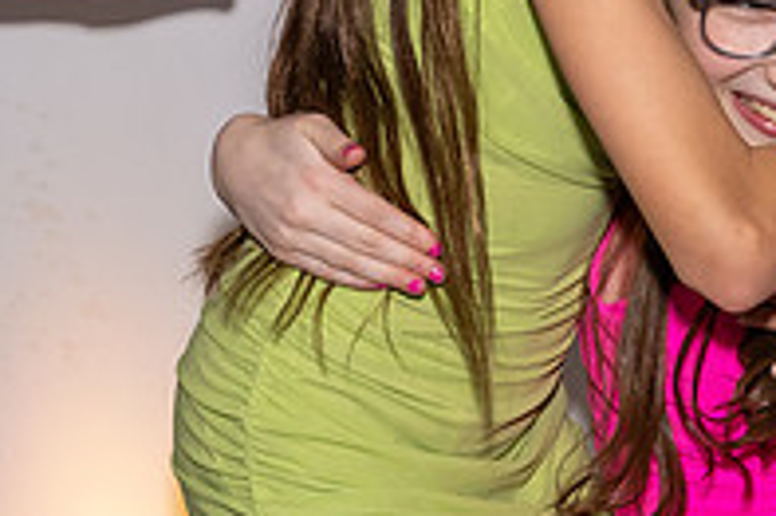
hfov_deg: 11.1
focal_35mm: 184
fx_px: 3963
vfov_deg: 7.4
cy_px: -184
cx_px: 55
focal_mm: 38
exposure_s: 1/250
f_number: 7.1
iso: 800
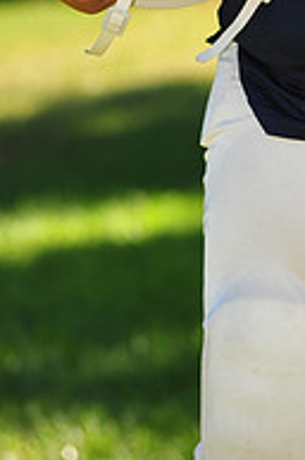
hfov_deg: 2.8
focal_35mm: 482
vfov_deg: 4.3
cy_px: -153
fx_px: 6147
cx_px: 367
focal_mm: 160
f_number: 4.5
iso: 200
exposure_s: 1/400
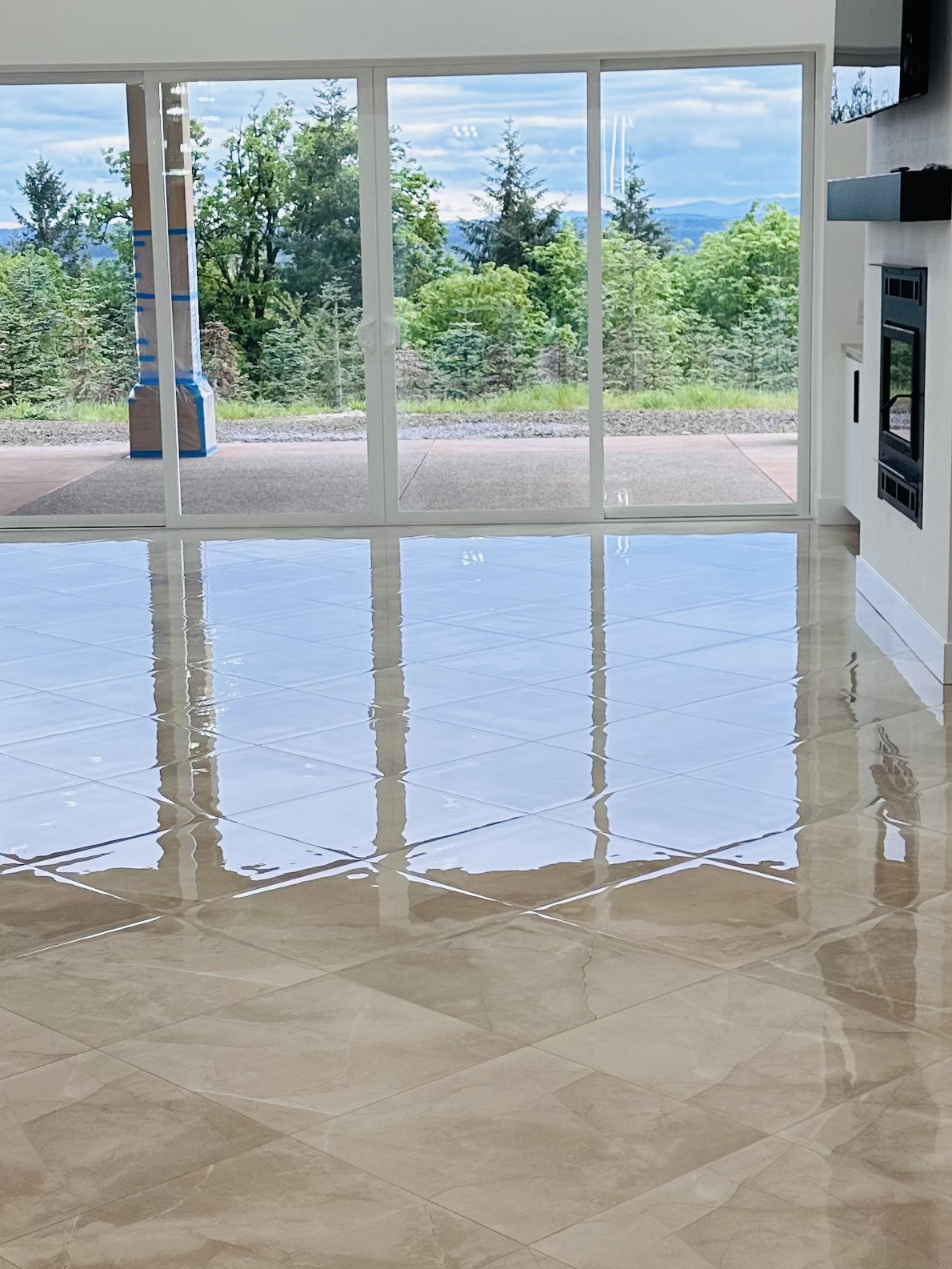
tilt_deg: -10.2
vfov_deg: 31.7
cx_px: 446
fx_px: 2236
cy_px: 596
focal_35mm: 61
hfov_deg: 24.0
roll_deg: +0.8
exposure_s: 1/154
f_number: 1.78
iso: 64
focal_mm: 6.86
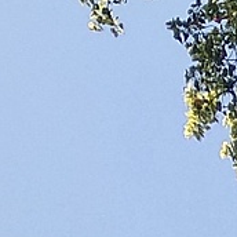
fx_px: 1975
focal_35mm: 255
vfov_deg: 5.7
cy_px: 997
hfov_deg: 6.7
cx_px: 462
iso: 50
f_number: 1.8
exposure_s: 1/786
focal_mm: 4.27
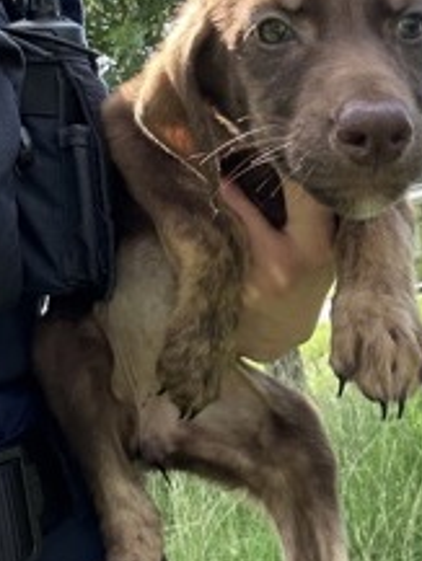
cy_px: 209
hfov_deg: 25.1
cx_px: 283
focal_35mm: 58
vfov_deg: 33.1
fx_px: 942
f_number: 1.9
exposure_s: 1/373
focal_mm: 2.69
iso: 25
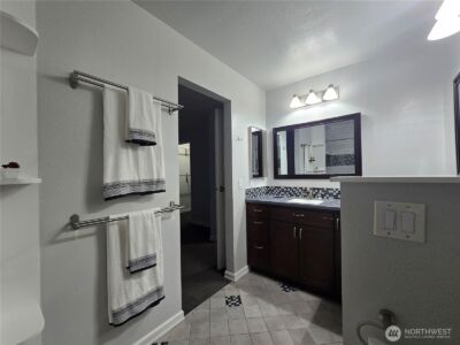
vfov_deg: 89.9
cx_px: 230
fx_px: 173
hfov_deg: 106.2
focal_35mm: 13
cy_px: 172
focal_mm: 2.2
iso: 250
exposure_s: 1/60
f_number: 2.2
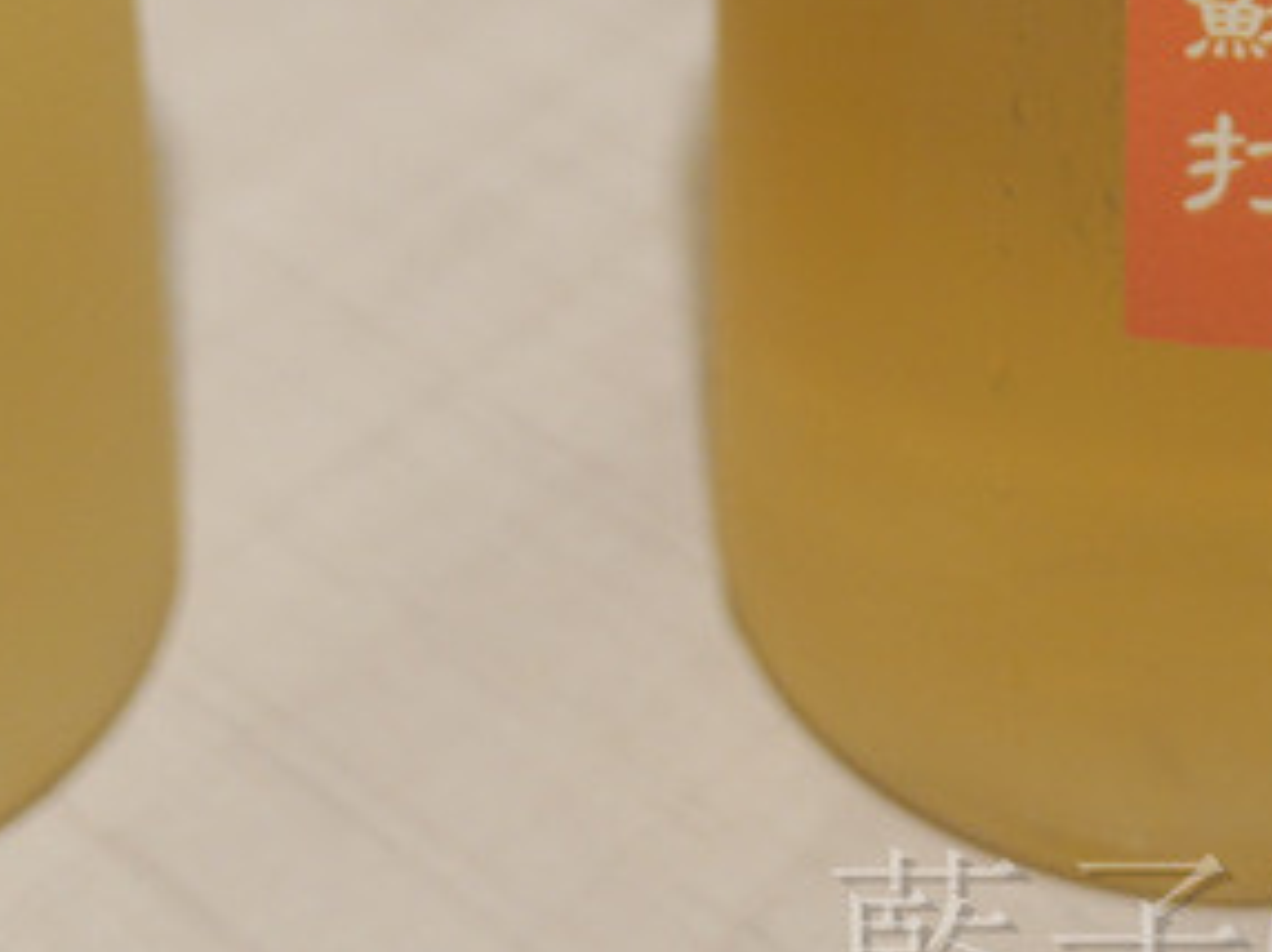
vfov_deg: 13.1
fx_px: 3855
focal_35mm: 105
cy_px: -574
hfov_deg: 18.7
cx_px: 431
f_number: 2.8
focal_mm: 15
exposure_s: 1/80
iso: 200
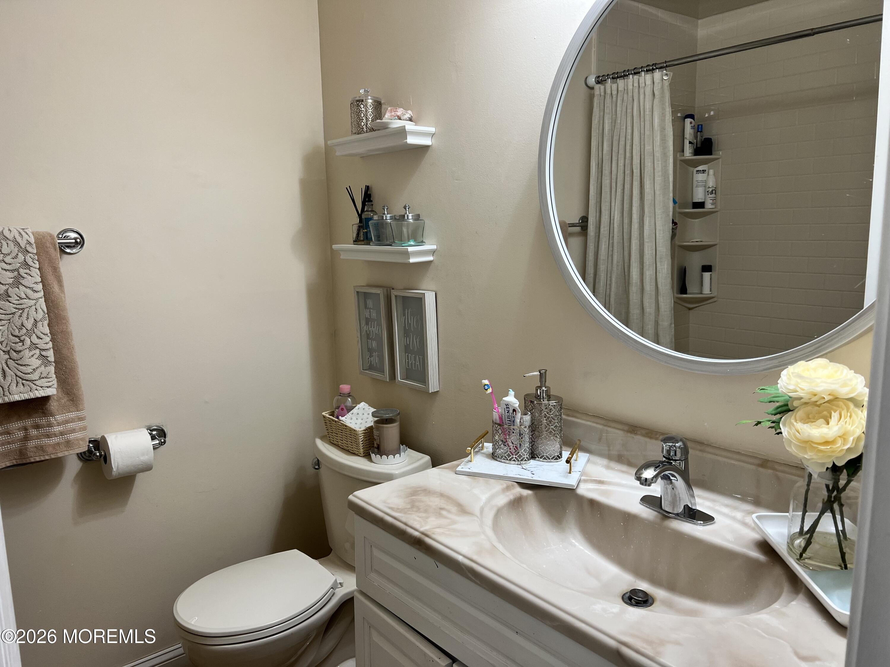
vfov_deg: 53.1
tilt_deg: -9.4
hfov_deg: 67.3
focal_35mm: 26
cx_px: 445
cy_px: 334
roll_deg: +0.6
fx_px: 668
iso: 64
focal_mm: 5.7
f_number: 1.5
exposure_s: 1/60
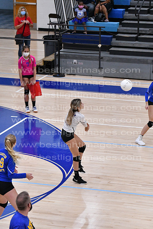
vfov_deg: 13.0
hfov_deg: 8.7
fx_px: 1003
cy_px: 114
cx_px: 76
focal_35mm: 158
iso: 6400
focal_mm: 105
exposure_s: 1/1250
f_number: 3.2
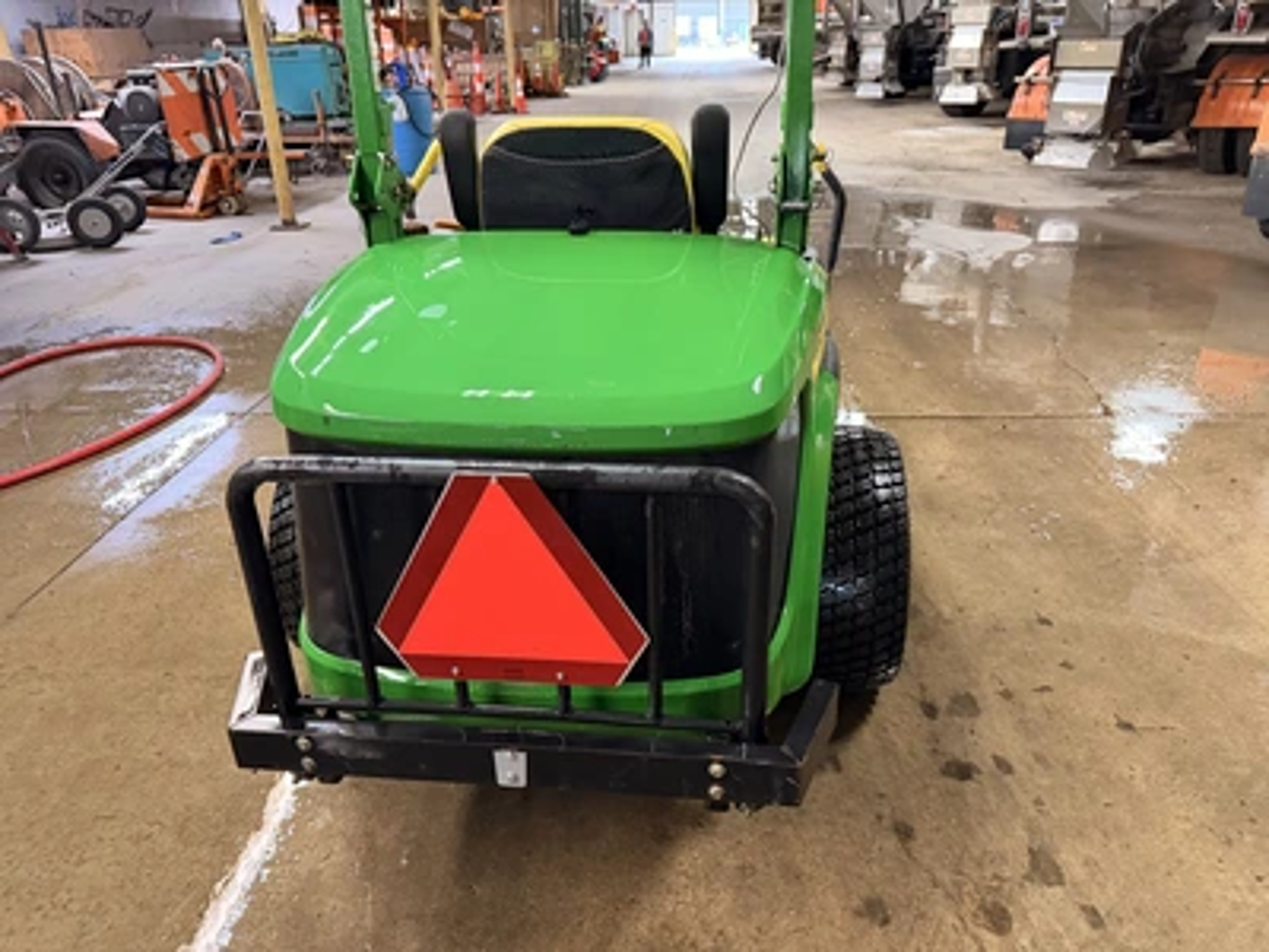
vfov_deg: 56.8
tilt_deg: -24.2
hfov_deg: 71.6
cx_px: 634
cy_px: 476
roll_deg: +1.4
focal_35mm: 24
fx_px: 880
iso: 640
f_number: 1.78
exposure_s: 1/60
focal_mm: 6.76
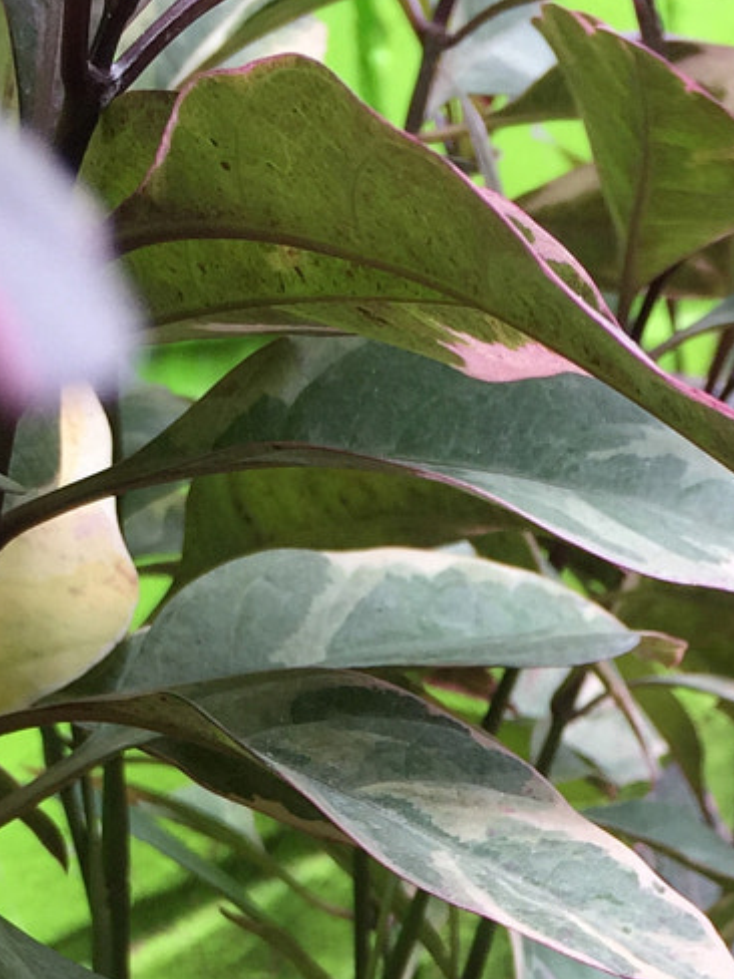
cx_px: 503
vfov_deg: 19.6
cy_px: 1144
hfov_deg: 15.5
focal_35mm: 95
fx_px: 2686
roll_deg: +2.1
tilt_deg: -20.0
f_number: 2.2
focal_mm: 4.15
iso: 32
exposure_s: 1/207
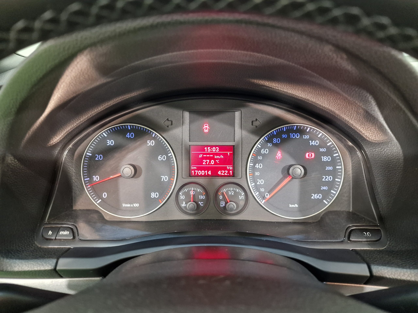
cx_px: 209
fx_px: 278
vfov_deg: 58.9
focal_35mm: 23
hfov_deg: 73.9
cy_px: 156
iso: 500
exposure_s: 1/33
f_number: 1.8
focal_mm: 6.4
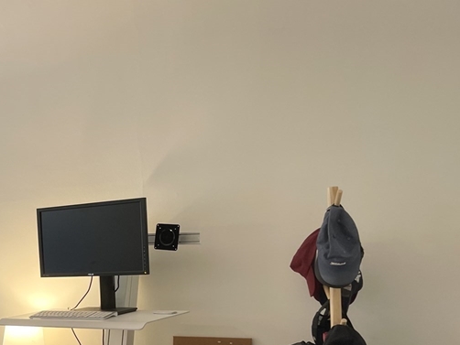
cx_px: 6
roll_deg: +1.2
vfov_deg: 26.8
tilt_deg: -1.9
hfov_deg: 33.3
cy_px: 293
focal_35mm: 53
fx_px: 705
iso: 64
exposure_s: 1/60
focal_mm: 5.1
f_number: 1.6
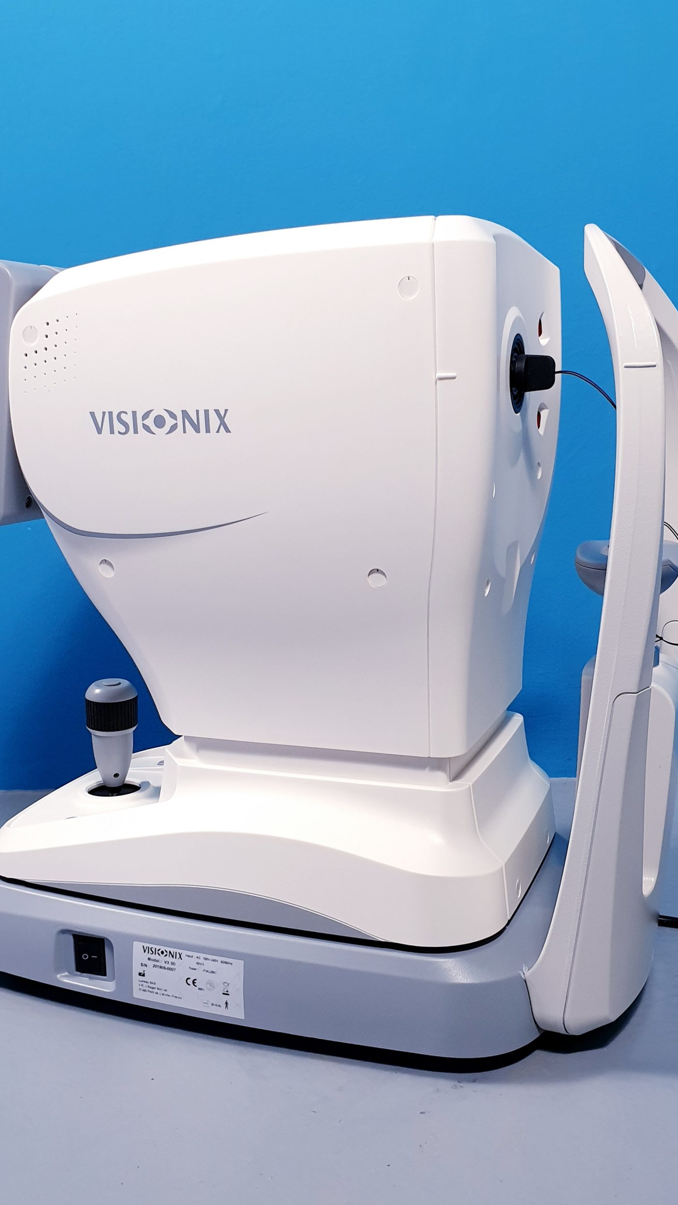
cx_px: 348
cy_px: 608
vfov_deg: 66.1
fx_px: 927
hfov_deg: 40.2
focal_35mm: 29
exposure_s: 1/50
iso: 160
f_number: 2.4
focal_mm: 4.3
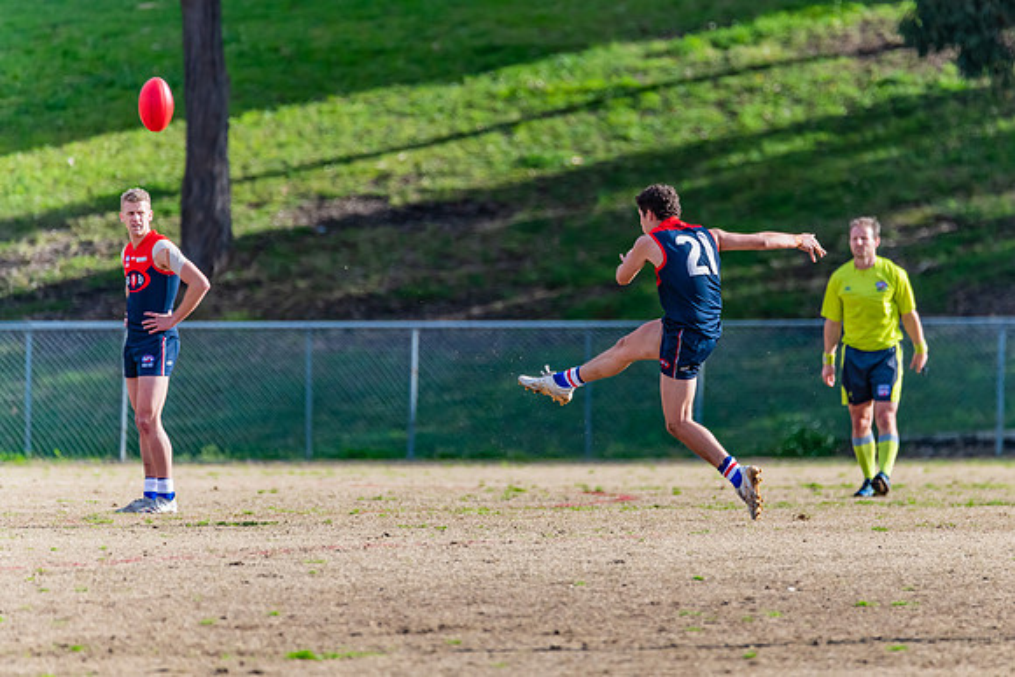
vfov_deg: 1.9
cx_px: 593
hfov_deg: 2.9
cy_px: 329
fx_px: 19917
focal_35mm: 706
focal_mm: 600
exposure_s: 1/1600
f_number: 6.3
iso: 800
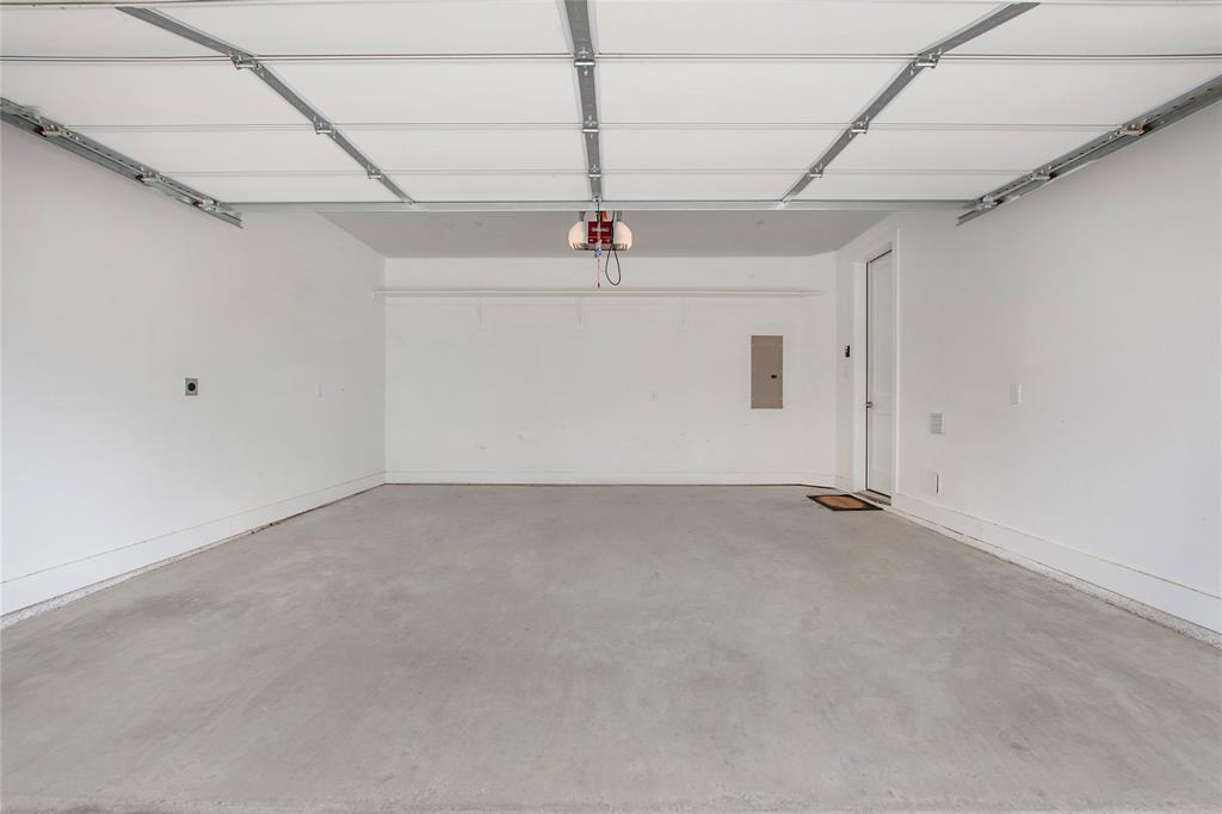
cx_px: 611
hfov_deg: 100.4
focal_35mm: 15
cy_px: 407
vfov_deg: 77.3
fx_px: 509
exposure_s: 1/60
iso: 100
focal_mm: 10
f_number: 7.1
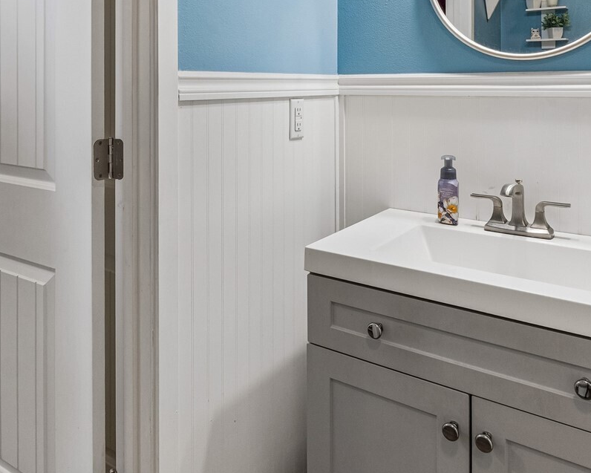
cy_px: 69
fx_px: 525
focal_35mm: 30
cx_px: 280
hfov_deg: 58.7
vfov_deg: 45.1
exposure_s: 1/3.33
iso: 250
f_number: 9
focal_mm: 10
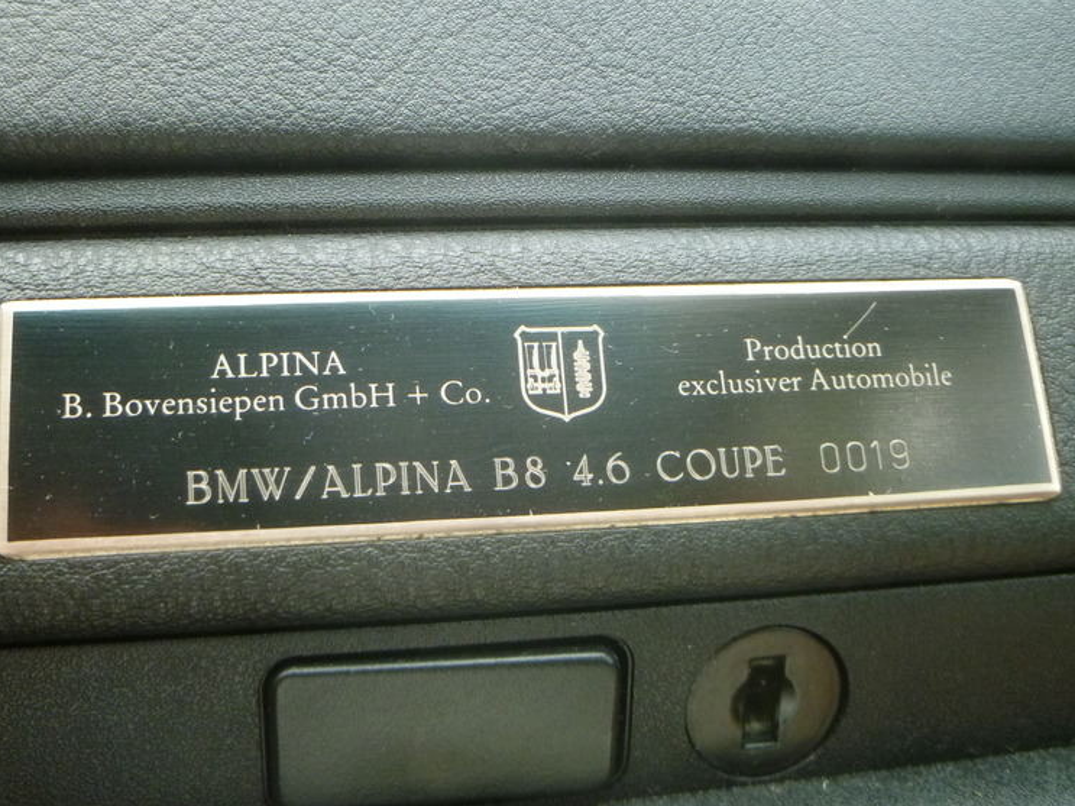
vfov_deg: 34.3
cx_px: 519
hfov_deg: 44.8
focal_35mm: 42
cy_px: 385
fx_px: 1304
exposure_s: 1/125
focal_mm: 6.9
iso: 400
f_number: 3.7
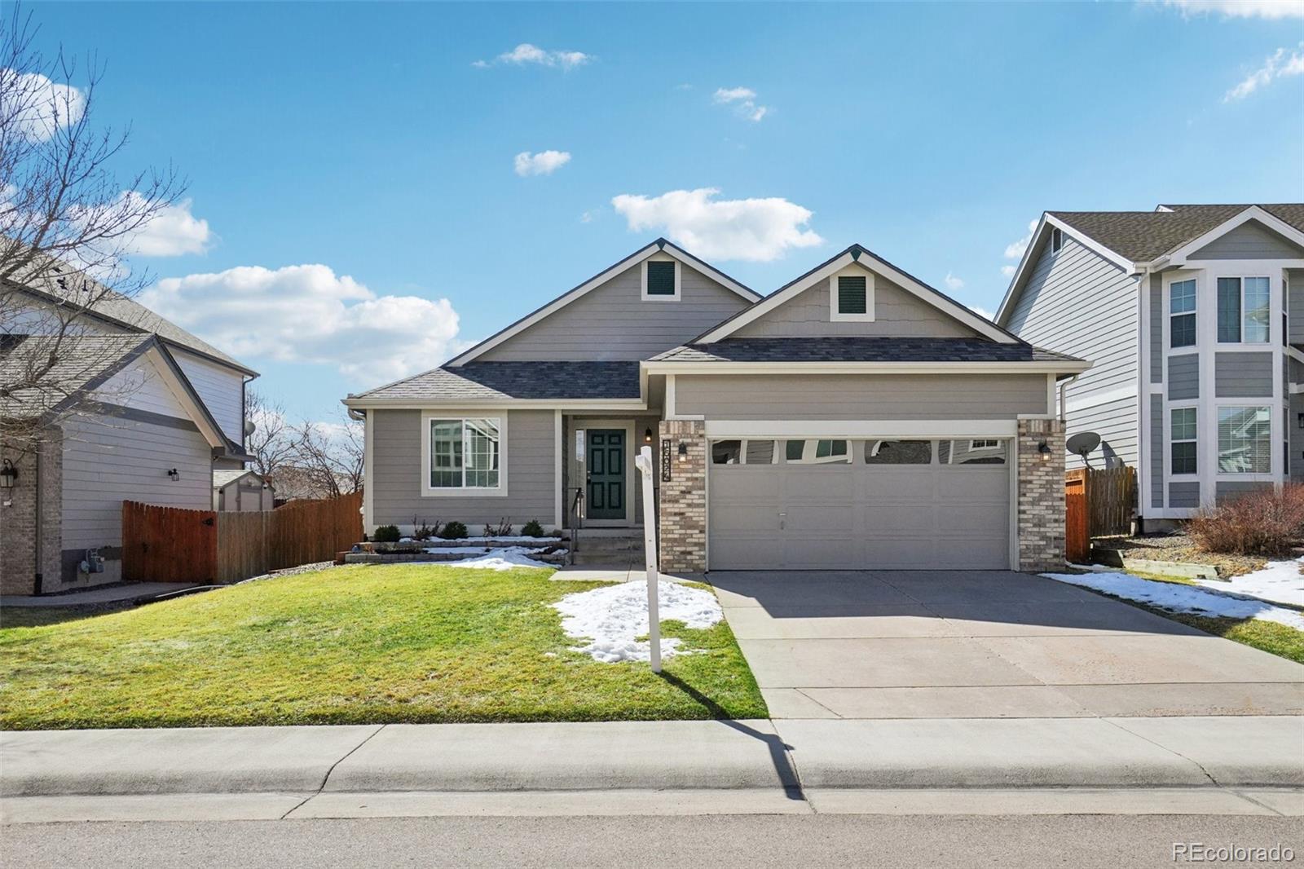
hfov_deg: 73.8
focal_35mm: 24
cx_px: 652
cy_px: 434
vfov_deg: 53.1
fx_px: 869
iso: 400
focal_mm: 16
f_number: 8
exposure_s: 1/1600
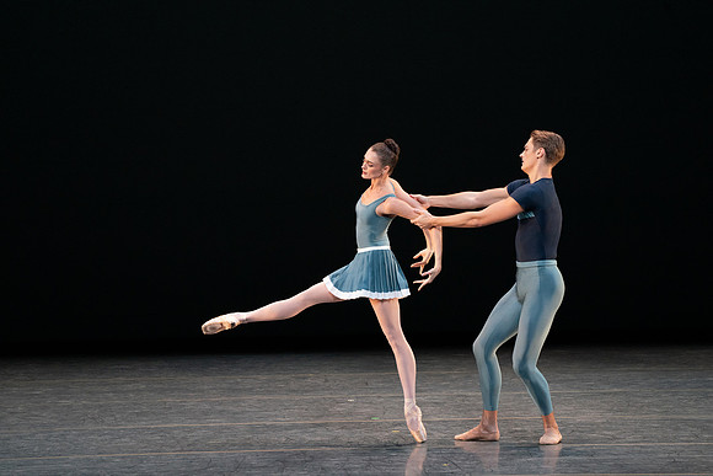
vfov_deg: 4.2
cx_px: 356
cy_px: 238
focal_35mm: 327
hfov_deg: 6.3
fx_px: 6478
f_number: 8
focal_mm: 327
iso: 5000
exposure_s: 1/400
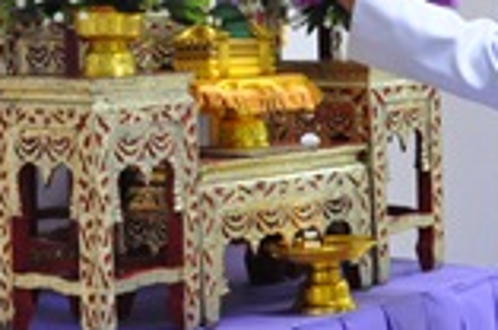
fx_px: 1519
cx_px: 181
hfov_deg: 18.6
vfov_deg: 12.1
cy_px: -56
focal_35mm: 110
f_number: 9
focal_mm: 18
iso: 3200
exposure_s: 1/50
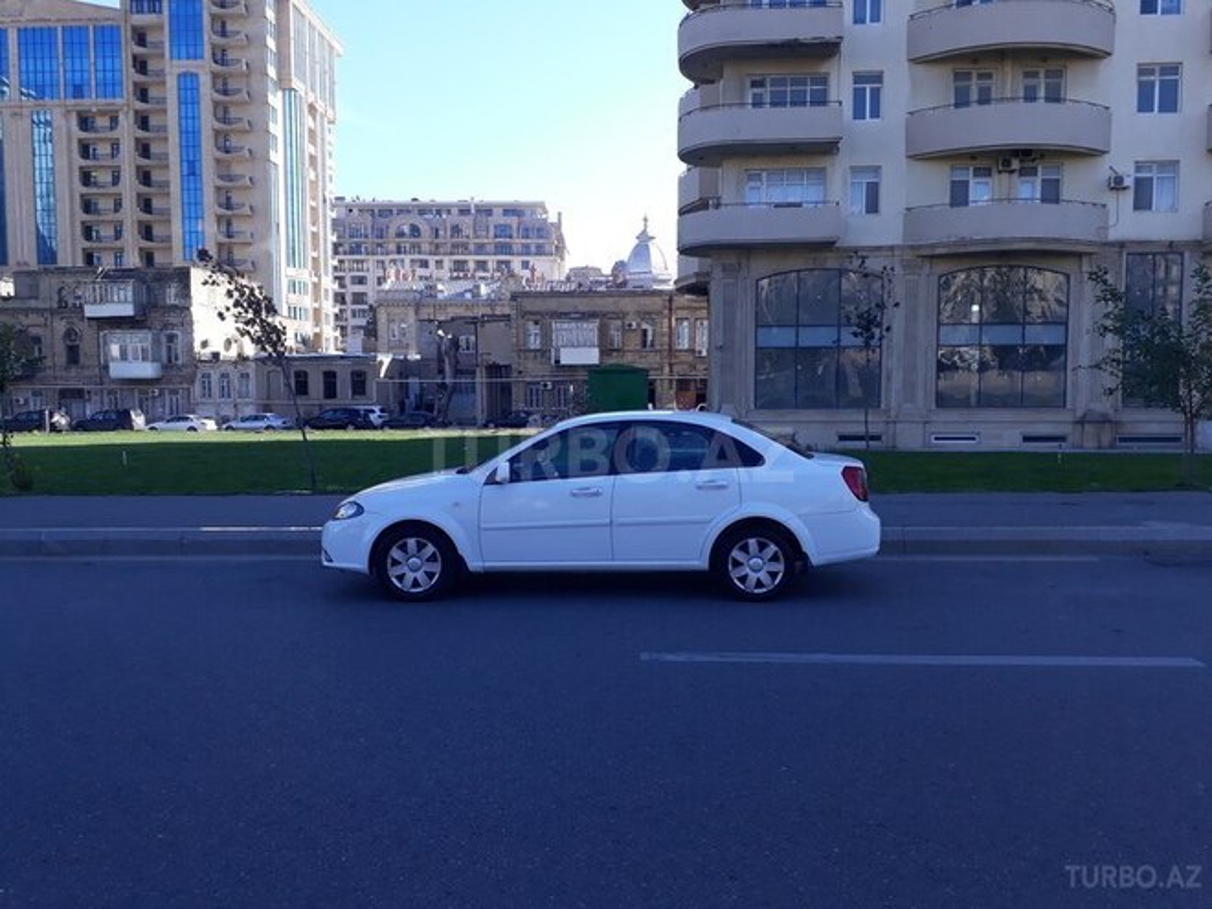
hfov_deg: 65.3
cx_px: 606
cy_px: 454
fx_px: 945
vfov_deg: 51.4
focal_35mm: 27
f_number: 1.9
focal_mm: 3.6
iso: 40
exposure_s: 1/614
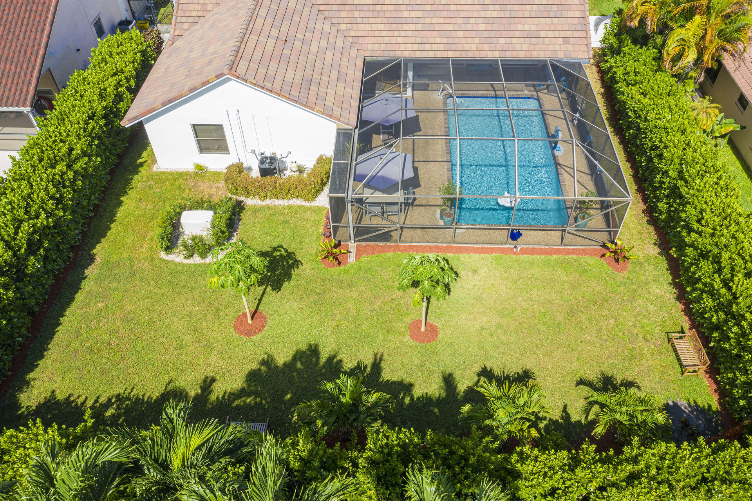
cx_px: 376
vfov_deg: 46.4
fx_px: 585
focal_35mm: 28
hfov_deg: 65.5
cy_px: 250
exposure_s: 1/320
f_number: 5.6
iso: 100
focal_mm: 10.26
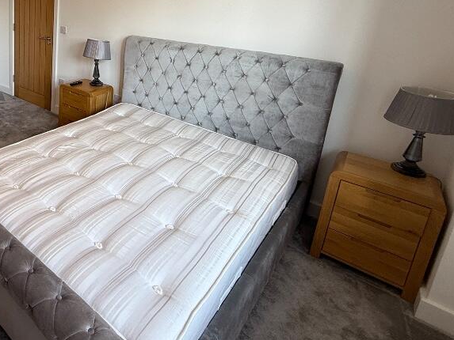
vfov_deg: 51.6
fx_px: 328
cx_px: 57
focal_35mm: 25
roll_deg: -2.4
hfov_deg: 60.3
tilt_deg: -12.5
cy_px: 70
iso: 80
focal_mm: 2.22
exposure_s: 1/99
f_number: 2.2
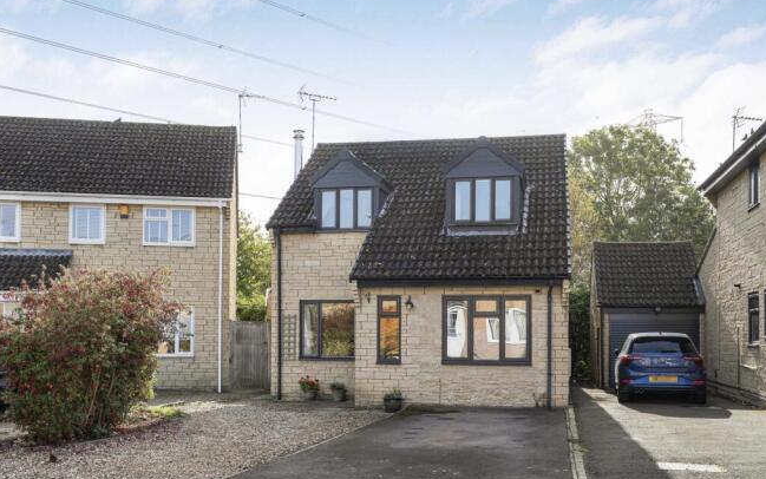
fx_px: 752
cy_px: 231
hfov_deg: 54.0
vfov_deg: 35.4
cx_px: 383
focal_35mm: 36
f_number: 8
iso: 400
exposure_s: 1/320
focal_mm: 35
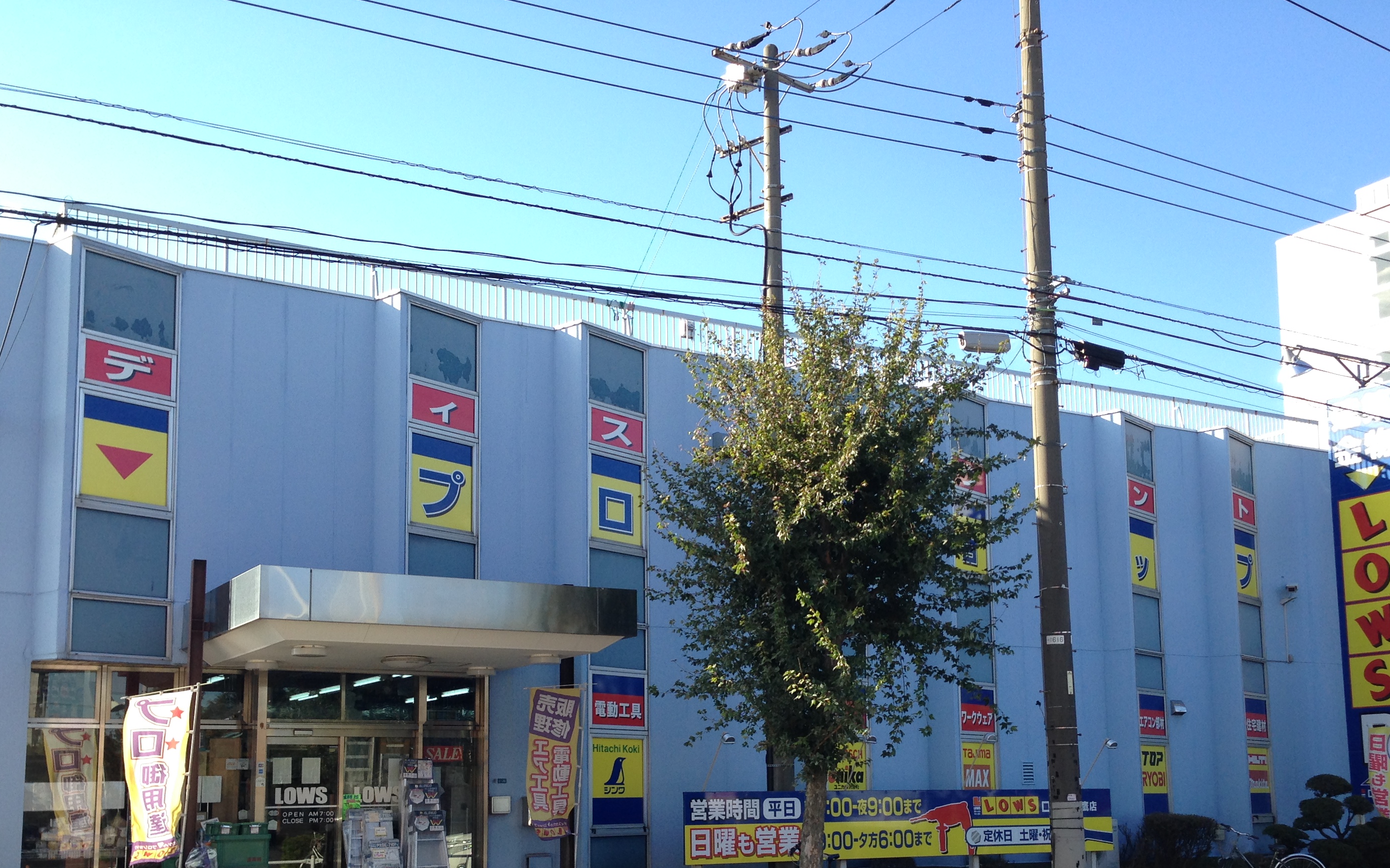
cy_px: 607
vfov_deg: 30.9
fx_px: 1553
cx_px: 705
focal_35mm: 41
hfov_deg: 48.2
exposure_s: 1/493
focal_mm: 4.12
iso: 50
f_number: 2.4
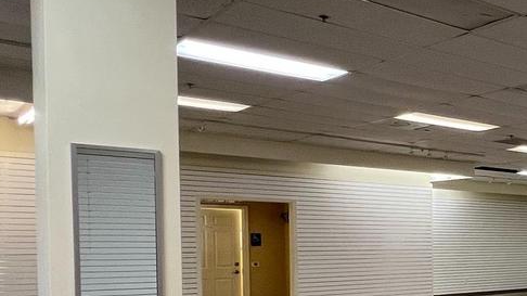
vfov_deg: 27.4
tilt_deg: -2.1
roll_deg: -0.2
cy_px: 258
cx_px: 711
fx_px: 587
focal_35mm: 42
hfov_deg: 33.0
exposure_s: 1/60
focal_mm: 1.57
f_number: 1.8
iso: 160
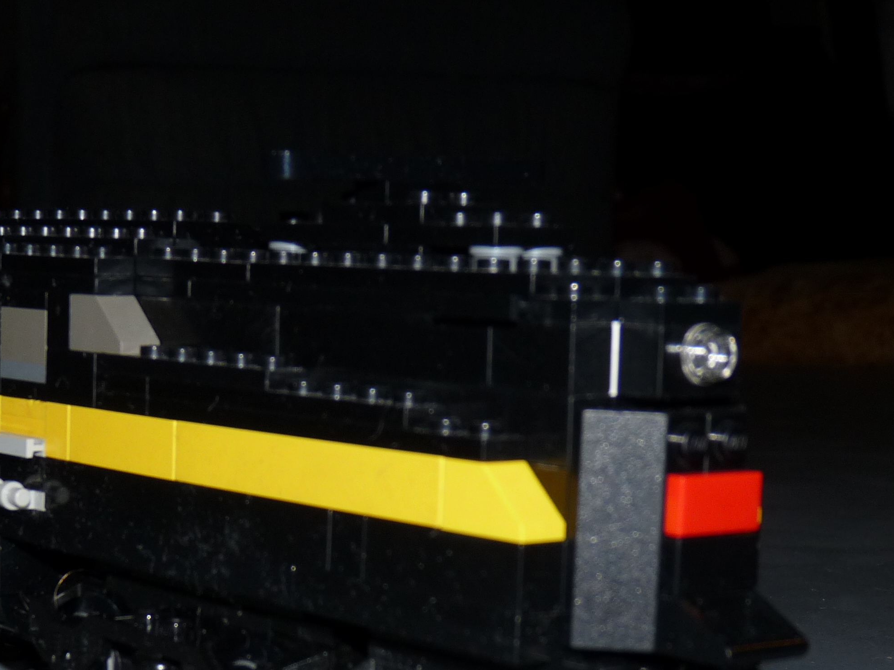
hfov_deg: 23.3
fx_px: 2143
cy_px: 486
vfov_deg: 17.7
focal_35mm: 83
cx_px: 226
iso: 100
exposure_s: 1/125
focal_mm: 8
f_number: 3
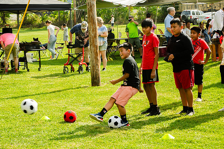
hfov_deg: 22.0
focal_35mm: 93
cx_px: 112
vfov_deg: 14.6
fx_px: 577
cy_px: 74
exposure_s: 1/250
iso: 125
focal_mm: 62
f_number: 8
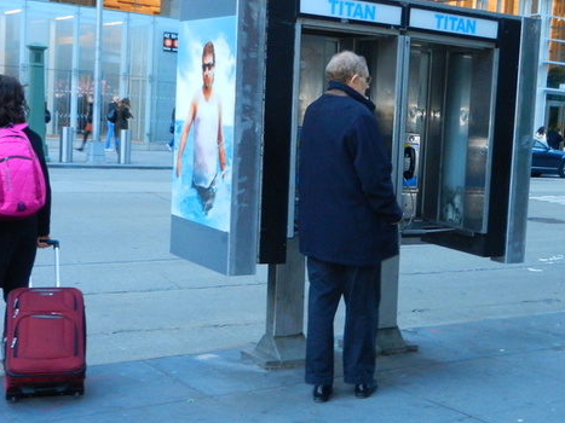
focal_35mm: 56
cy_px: 214
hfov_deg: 33.5
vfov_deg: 26.1
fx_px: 914
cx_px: 436
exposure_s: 1/30
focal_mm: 5.9
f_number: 3.8
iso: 450
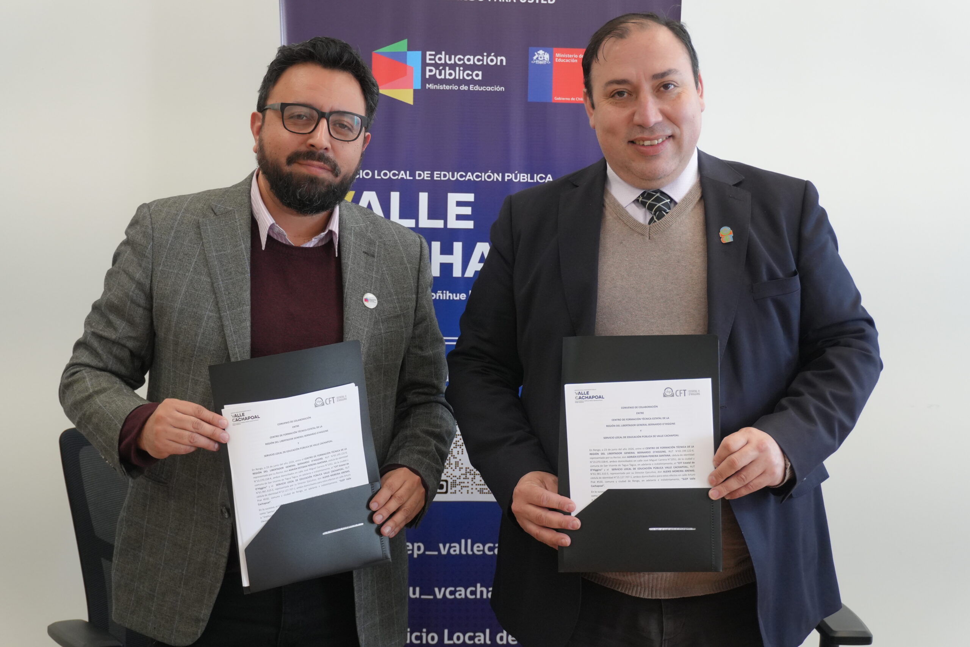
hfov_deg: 32.6
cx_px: 485
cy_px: 324
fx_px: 1657
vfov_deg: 22.1
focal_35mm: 62
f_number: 5.6
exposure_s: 1/160
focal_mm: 41
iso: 1250
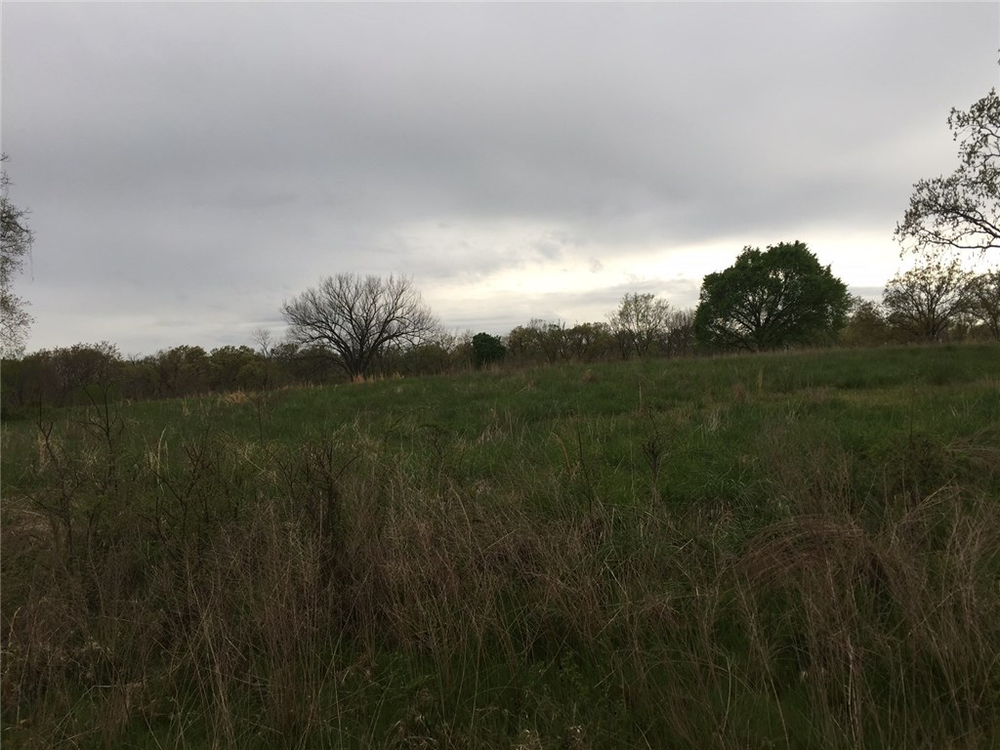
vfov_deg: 48.2
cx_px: 500
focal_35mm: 29
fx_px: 838
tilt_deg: +1.3
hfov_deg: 61.7
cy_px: 375
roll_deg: +2.0
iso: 32
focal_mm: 4.15
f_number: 2.2
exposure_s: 1/319
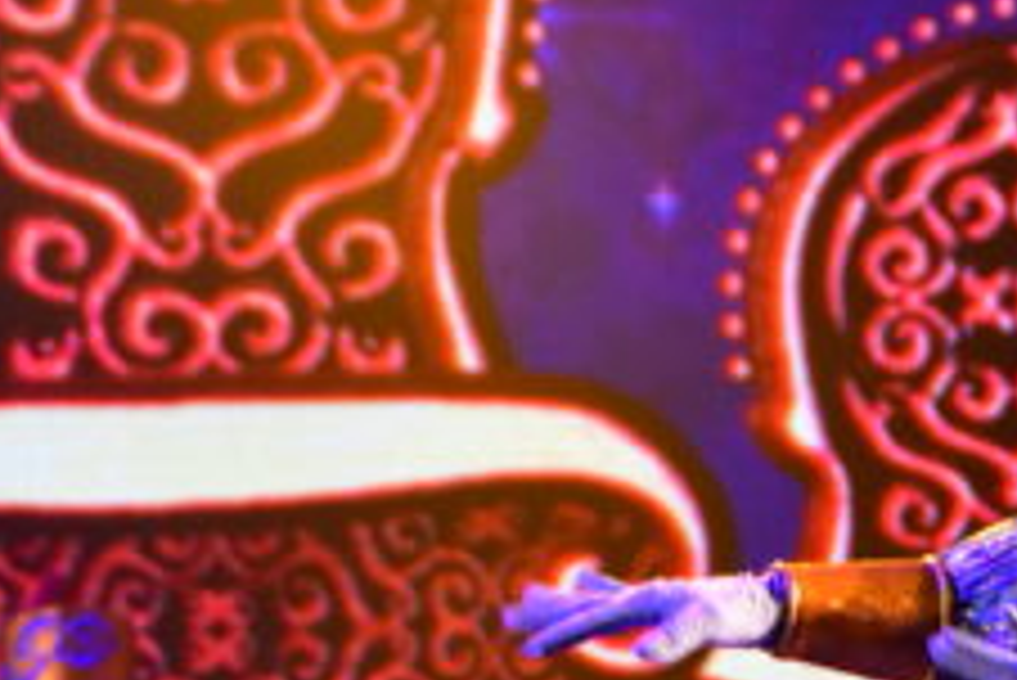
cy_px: 590
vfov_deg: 4.4
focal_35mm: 316
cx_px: 1134
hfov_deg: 6.5
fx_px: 8932
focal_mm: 62
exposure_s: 1/100
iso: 1600
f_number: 4.8
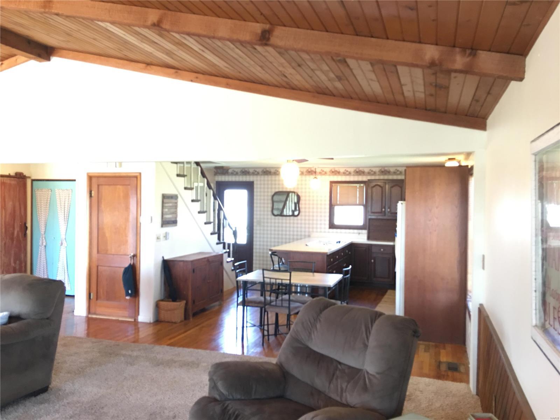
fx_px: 469
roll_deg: -1.4
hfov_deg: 61.7
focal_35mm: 29
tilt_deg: -0.4
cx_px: 280
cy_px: 210
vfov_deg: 48.2
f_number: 2.2
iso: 80
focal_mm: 4.15
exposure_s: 1/10
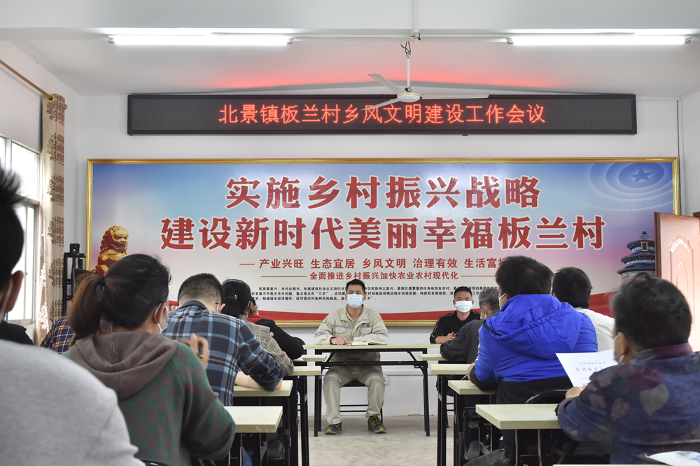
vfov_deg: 30.8
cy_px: 233
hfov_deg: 45.0
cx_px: 350
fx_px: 846
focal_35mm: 44
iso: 1000
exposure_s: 1/50
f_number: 6.3
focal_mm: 29
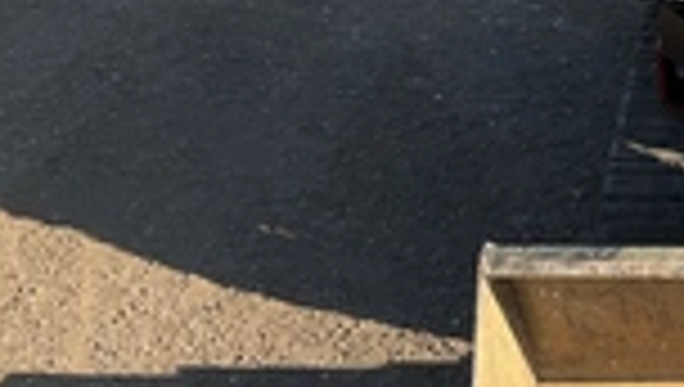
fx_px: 1507
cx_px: 873
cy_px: 94
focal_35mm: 83
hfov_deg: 22.9
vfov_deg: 14.6
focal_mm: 3
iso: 25
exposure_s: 1/700
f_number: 1.8
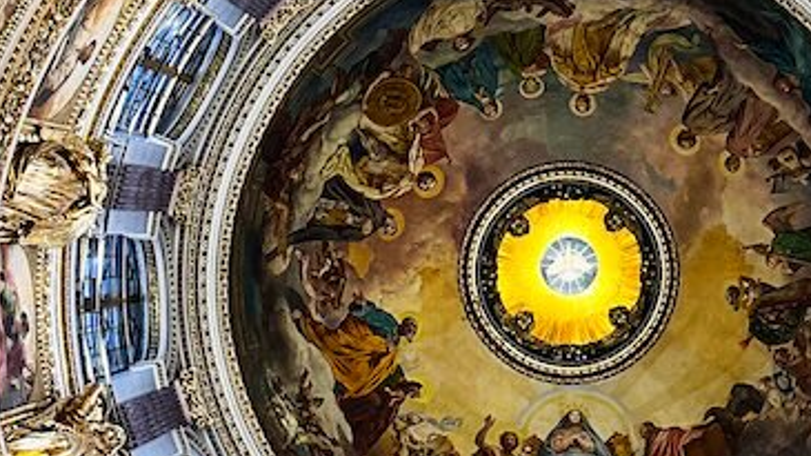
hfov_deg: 24.6
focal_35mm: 86
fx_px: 1849
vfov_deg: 14.0
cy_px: 296
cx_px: 551
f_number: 1.8
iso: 250
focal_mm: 6.86
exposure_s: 1/50
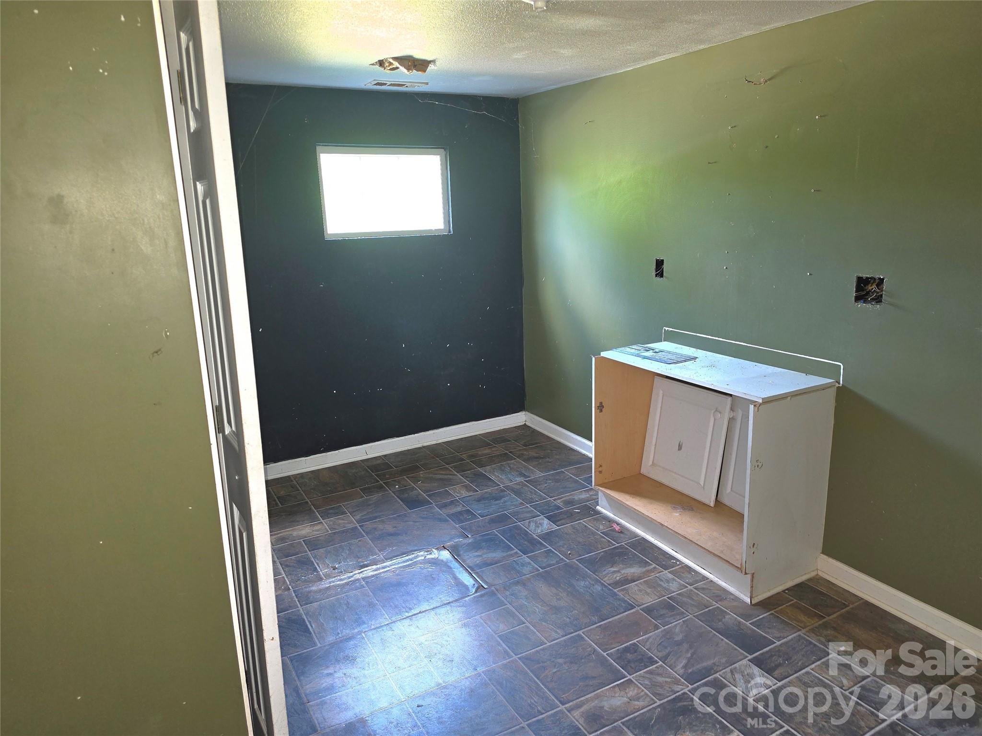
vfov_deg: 58.9
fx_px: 652
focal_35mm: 23
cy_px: 368
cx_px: 491
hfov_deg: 73.9
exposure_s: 1/24
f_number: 1.4
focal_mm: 6.5
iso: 80
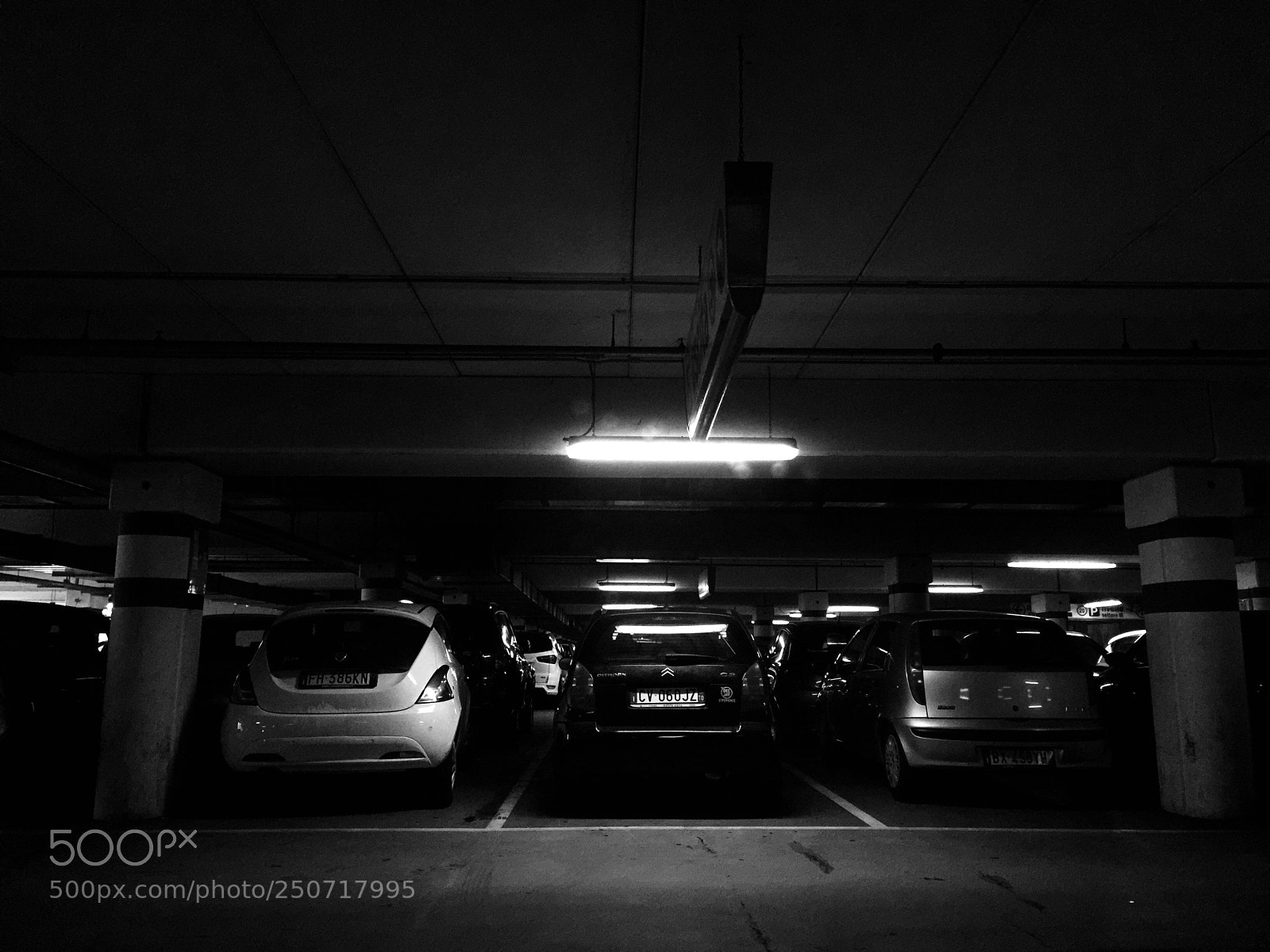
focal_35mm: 29
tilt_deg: +8.7
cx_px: 635
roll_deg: -0.9
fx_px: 1064
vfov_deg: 48.2
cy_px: 476
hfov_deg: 61.7
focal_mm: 4.15
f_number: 2.2
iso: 200
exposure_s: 1/8
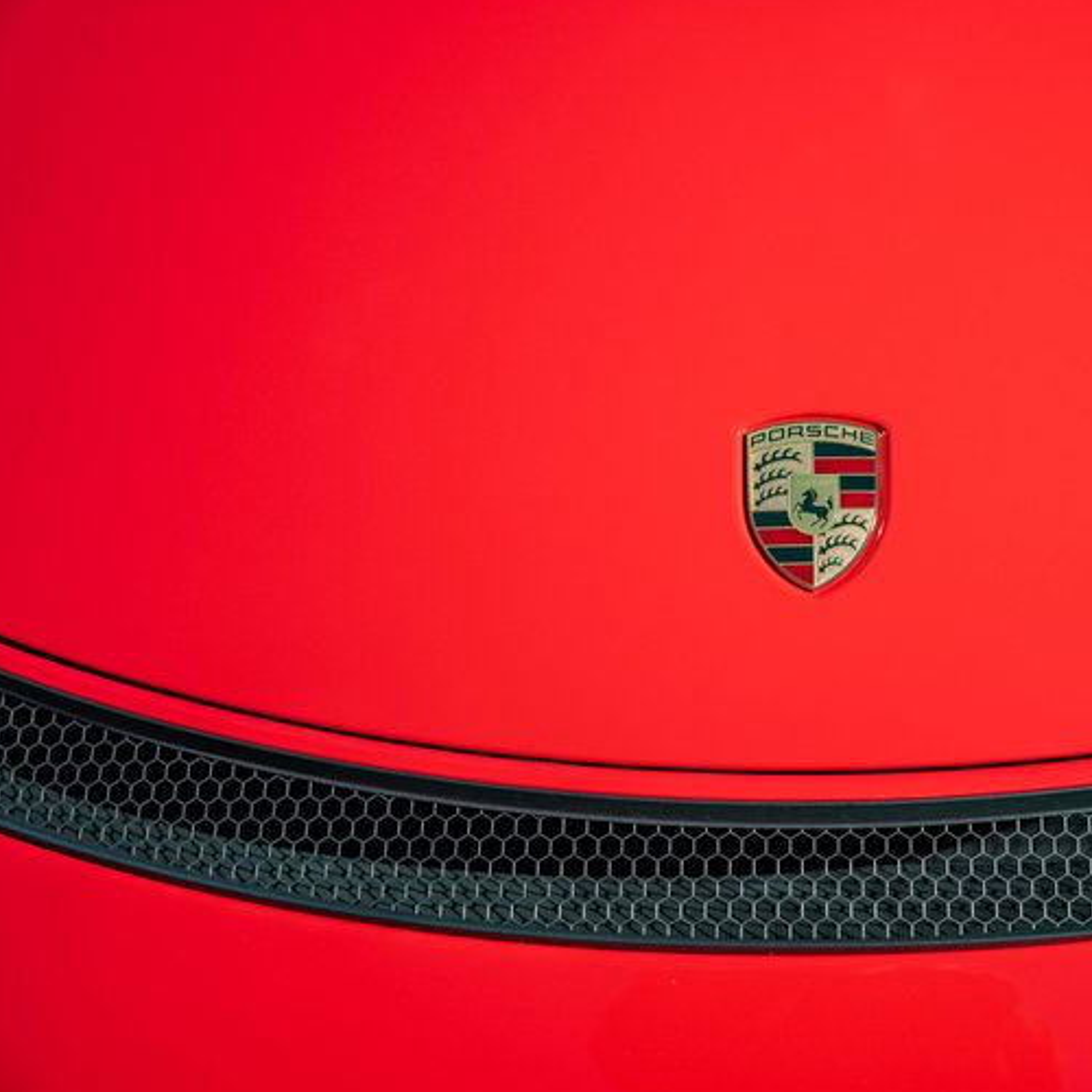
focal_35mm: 43
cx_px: 814
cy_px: 548
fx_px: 1535
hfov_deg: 38.2
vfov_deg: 39.2
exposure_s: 1/1000
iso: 100
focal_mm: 33
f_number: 2.8
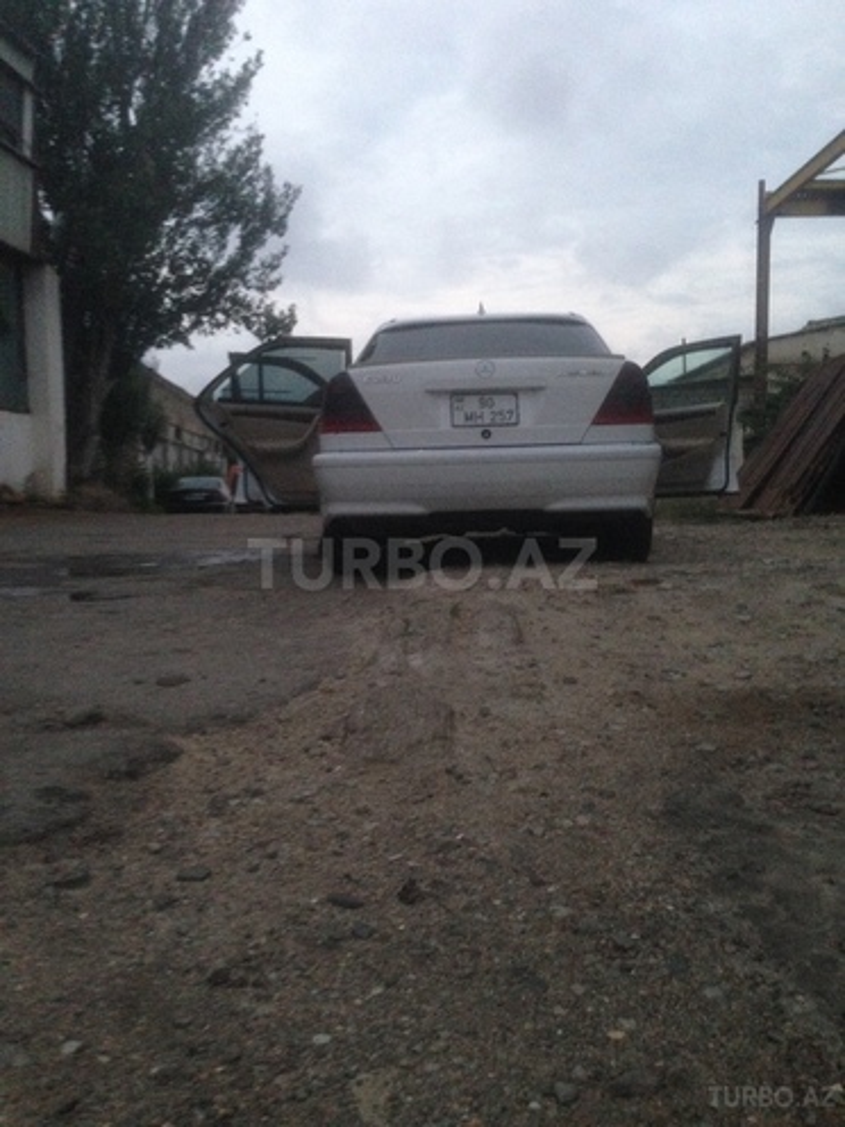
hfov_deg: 42.9
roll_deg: -0.5
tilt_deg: +0.1
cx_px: 422
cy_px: 564
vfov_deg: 55.4
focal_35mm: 33
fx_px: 1074
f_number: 2.4
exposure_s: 1/20
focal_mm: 4.12
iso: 320
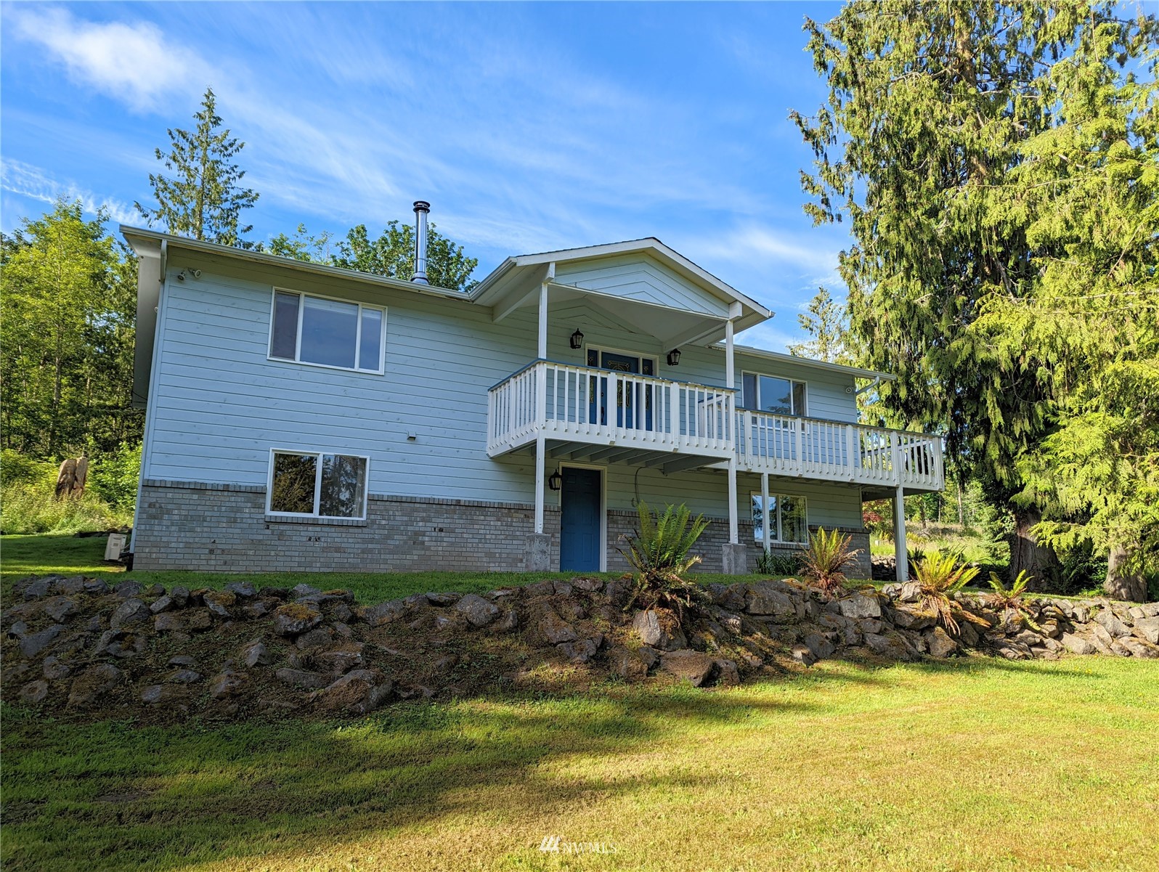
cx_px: 580
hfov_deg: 71.5
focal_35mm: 24
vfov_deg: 56.9
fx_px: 805
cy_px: 436
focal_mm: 6.81
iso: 44
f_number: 1.85
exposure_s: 1/984
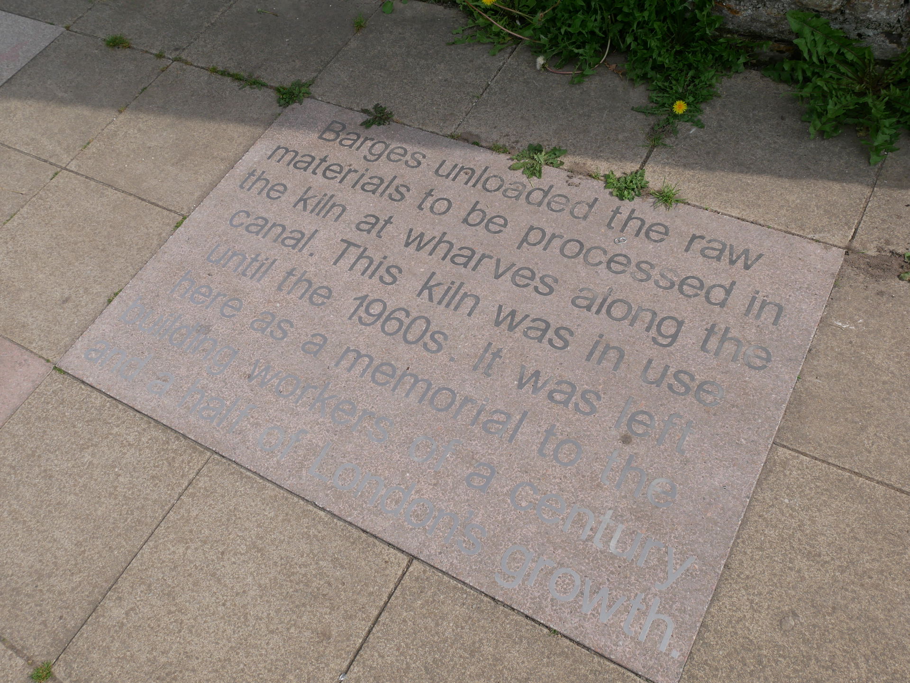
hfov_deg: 59.9
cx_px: 455
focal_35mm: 30
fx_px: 789
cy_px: 342
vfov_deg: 46.8
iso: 200
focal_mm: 15
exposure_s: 1/500
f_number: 8
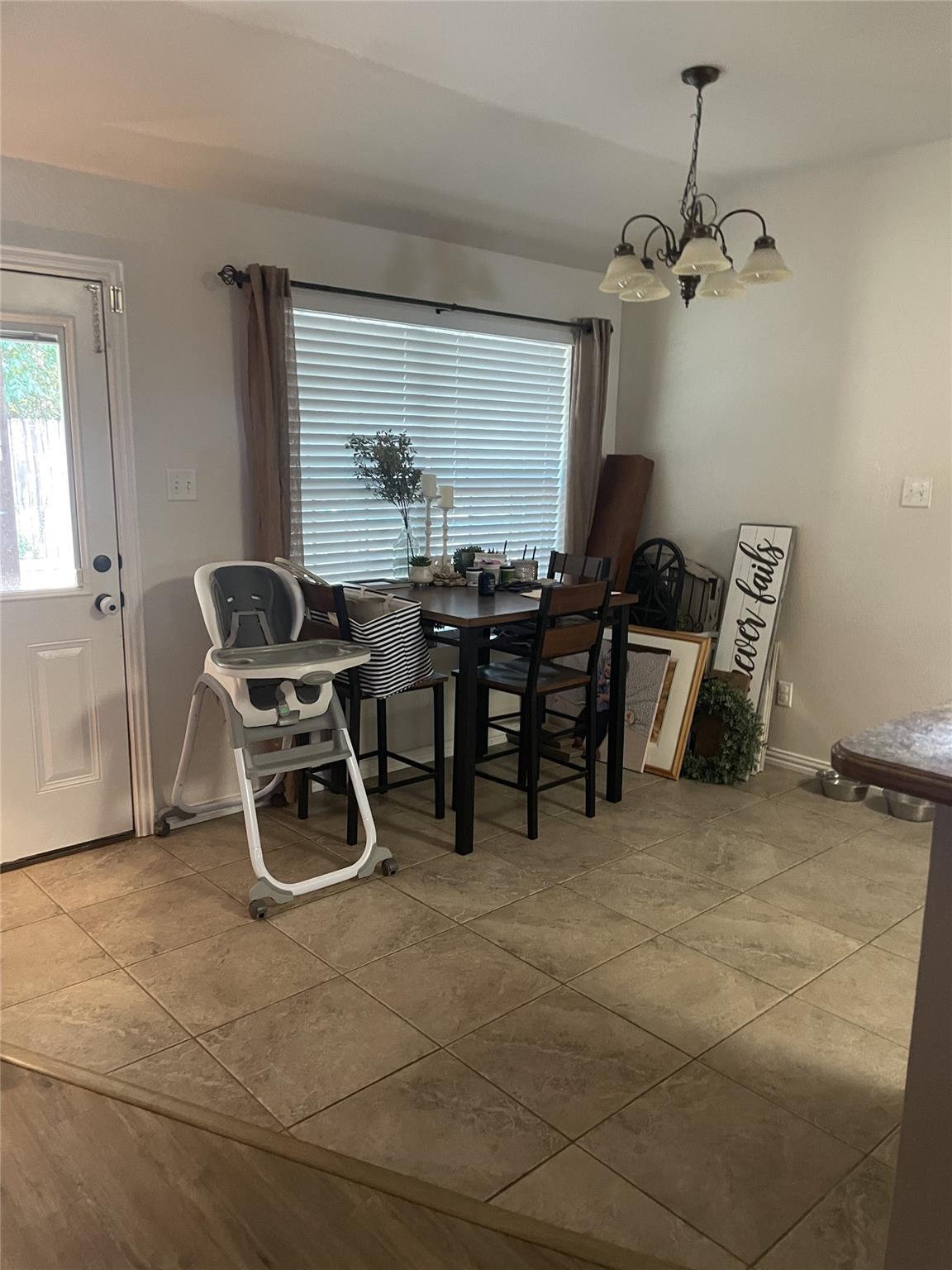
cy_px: 635
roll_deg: +0.8
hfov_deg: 53.1
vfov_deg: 67.3
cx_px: 476
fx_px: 953
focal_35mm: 26
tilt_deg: -14.3
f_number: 1.6
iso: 400
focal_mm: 4.2
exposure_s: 1/40
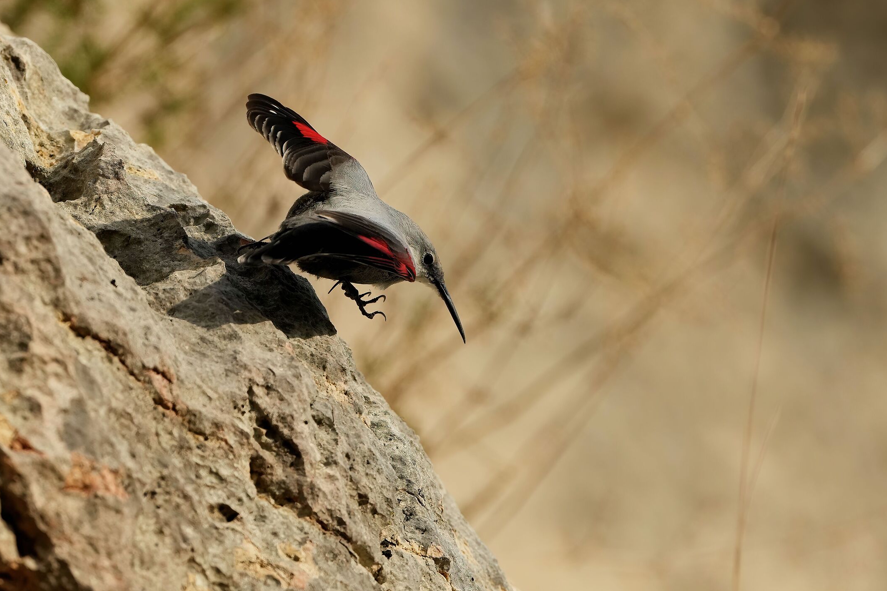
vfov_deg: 2.0
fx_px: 16679
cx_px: 402
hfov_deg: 3.0
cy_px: 259
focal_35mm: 677
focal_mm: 600
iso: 640
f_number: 5.6
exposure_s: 1/3200
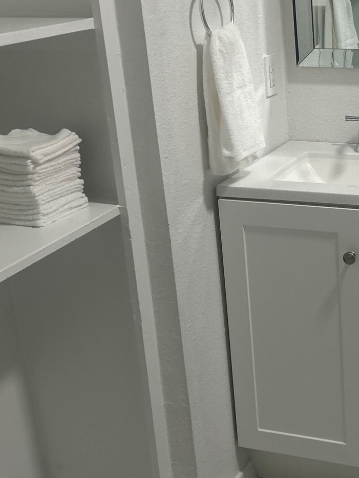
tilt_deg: -16.7
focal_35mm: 57
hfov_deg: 24.3
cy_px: 185
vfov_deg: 33.6
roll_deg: +2.8
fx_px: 788
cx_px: 375
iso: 80
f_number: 1.5
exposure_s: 1/60
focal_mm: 5.7
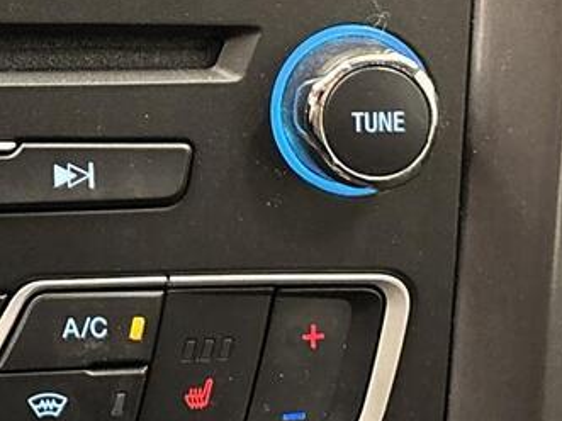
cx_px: -246
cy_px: -316
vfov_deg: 12.1
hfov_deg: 16.1
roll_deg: -1.8
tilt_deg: -30.1
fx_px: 1834
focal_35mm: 113
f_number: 1.6
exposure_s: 1/42
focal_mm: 5.96
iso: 500
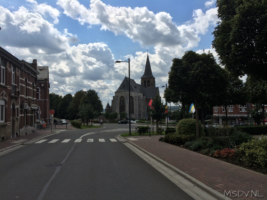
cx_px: 134
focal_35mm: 30
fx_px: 231
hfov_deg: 60.0
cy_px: 100
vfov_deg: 46.8
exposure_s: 1/6849
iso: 40
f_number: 2.2
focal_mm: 4.12
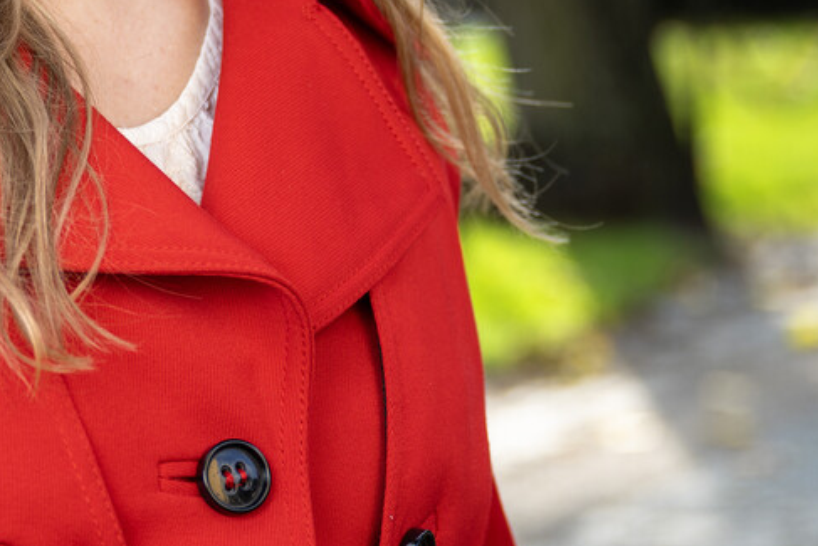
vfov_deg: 8.4
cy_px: -105
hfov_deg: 12.6
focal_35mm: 161
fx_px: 3659
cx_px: -20
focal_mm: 49
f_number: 2.8
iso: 100
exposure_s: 1/200
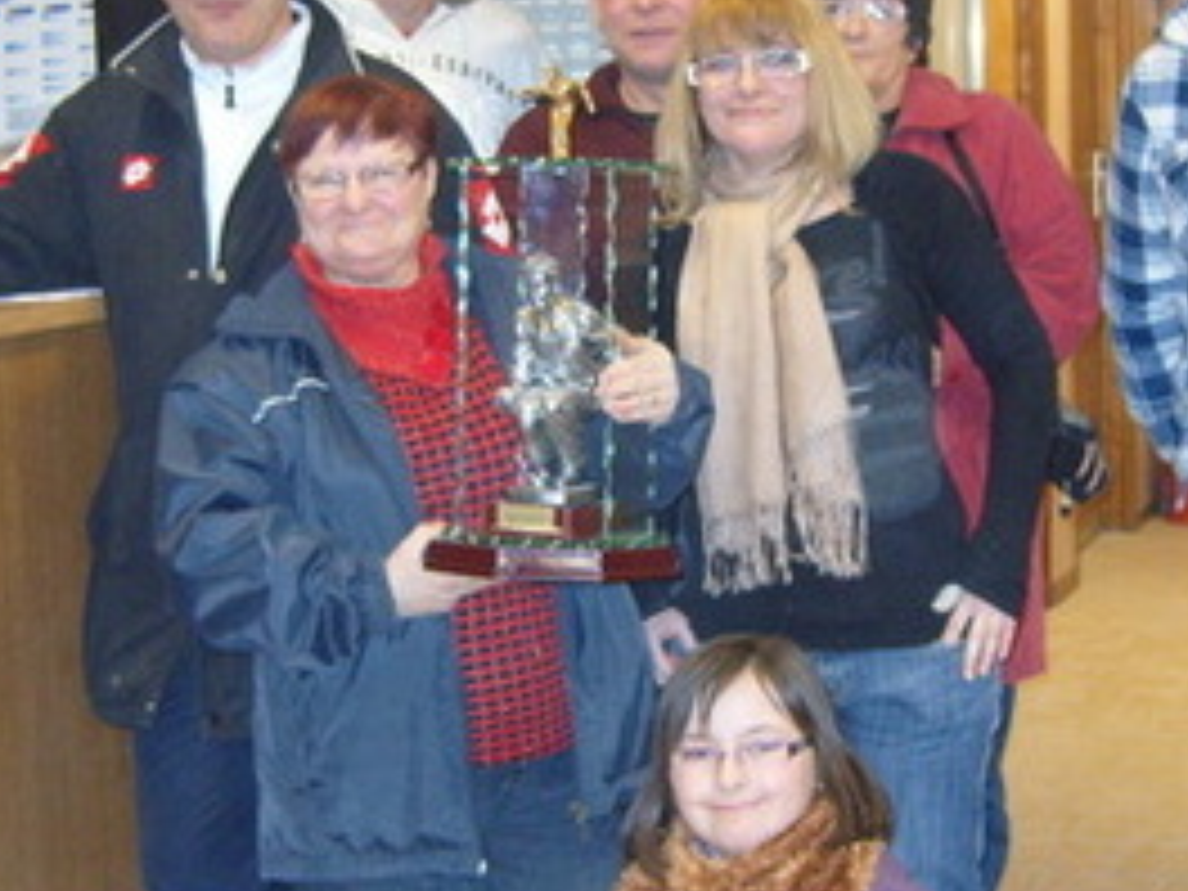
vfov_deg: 18.9
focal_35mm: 78
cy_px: 446
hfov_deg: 25.0
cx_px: 605
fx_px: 2677
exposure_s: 1/30
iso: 277
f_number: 2.8
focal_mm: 7.4
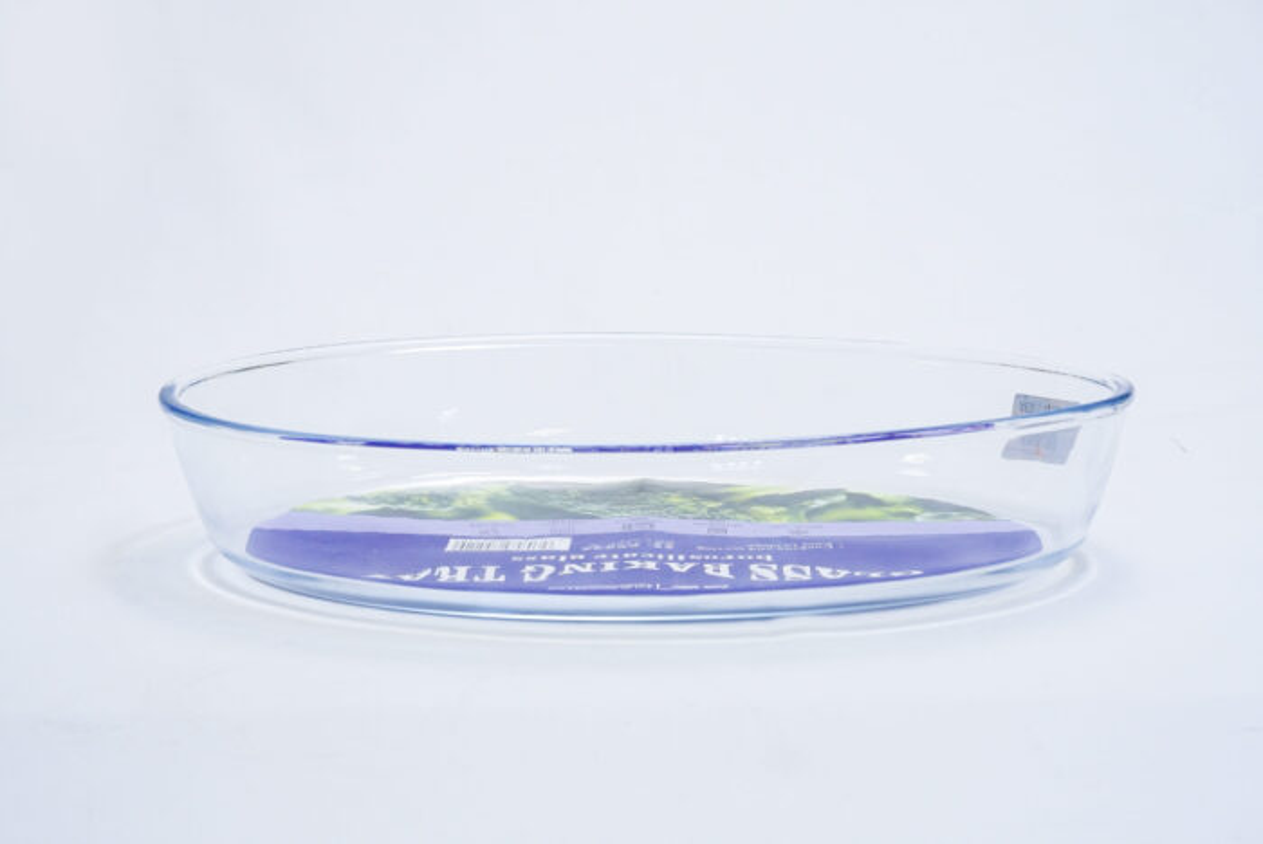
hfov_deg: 31.9
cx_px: 632
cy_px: 422
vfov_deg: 21.6
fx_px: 2212
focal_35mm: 63
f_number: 13
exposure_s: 1/125
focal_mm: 63
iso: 3200
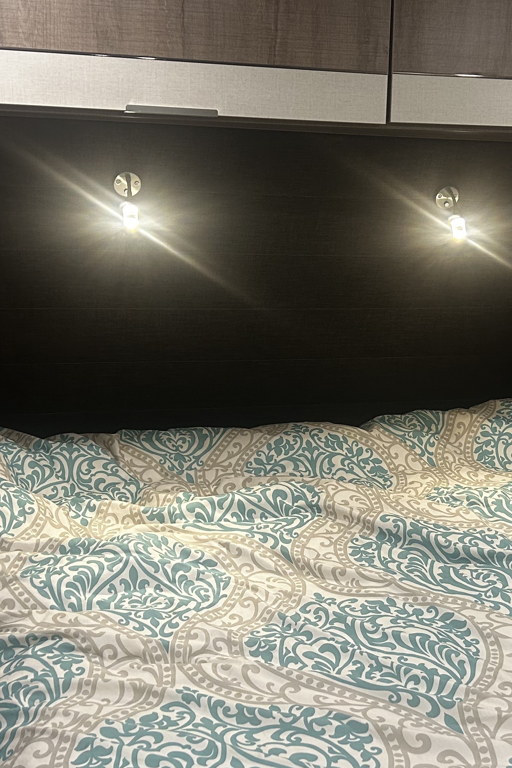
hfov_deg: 26.4
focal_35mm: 51
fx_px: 1088
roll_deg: -3.1
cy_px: 359
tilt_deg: -11.6
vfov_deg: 38.9
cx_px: 314
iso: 160
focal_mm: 5.7
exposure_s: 1/60
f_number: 1.5
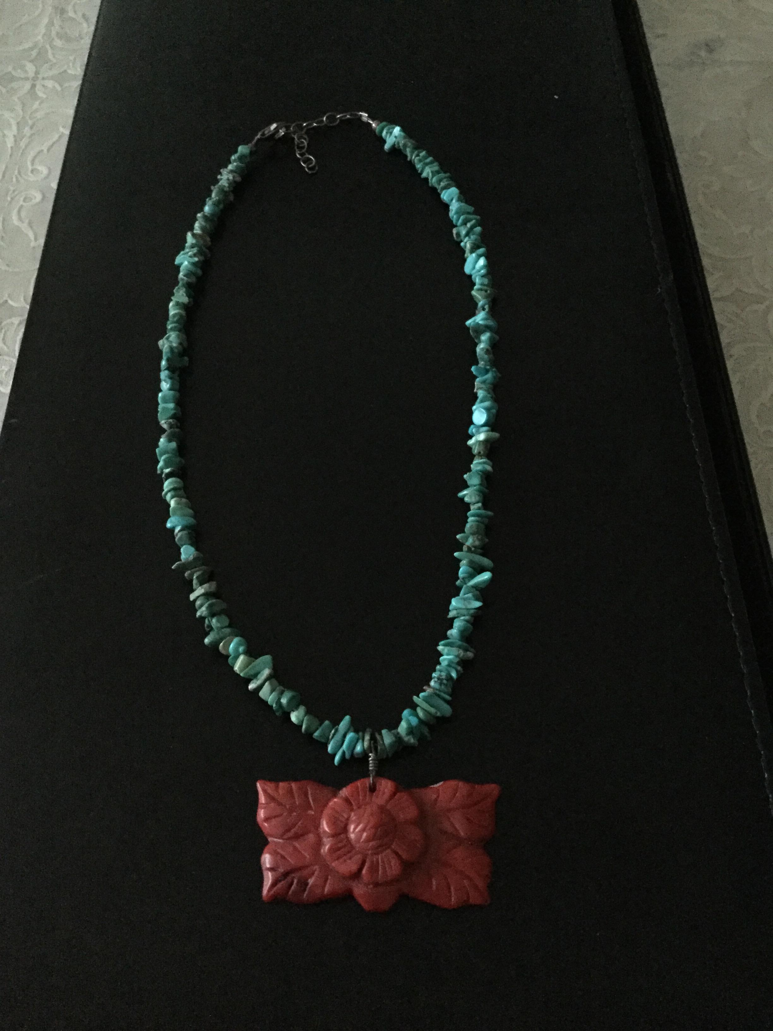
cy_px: 516
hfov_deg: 45.4
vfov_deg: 58.4
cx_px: 386
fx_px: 923
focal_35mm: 31
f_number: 2.4
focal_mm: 3.3
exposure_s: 1/17
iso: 800
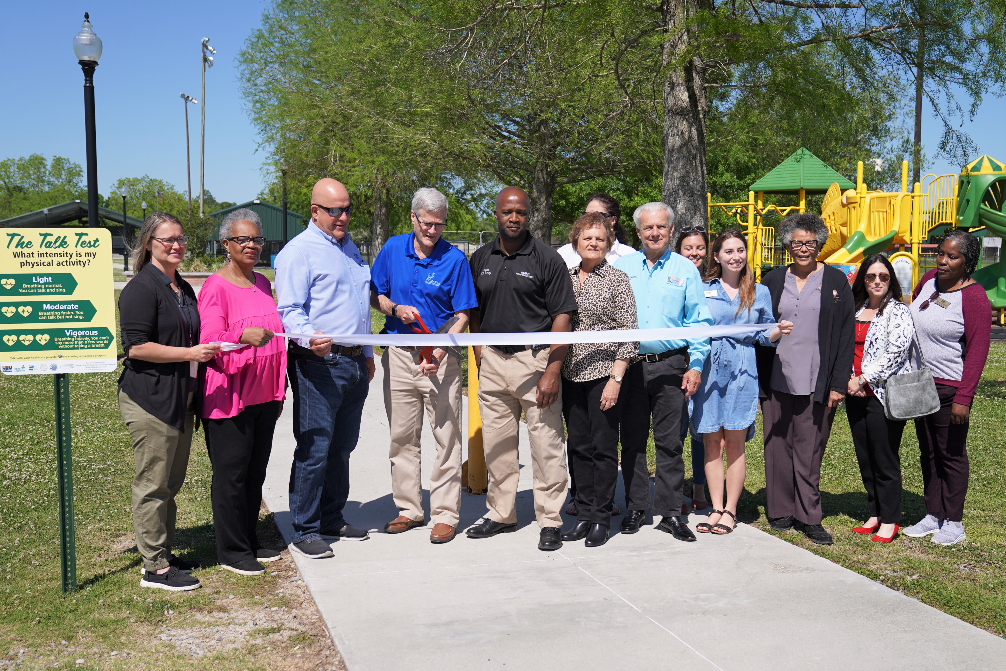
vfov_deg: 36.9
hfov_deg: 53.1
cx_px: 503
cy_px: 336
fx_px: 1006
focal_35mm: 36
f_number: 4.5
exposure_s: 1/1250
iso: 100
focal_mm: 36
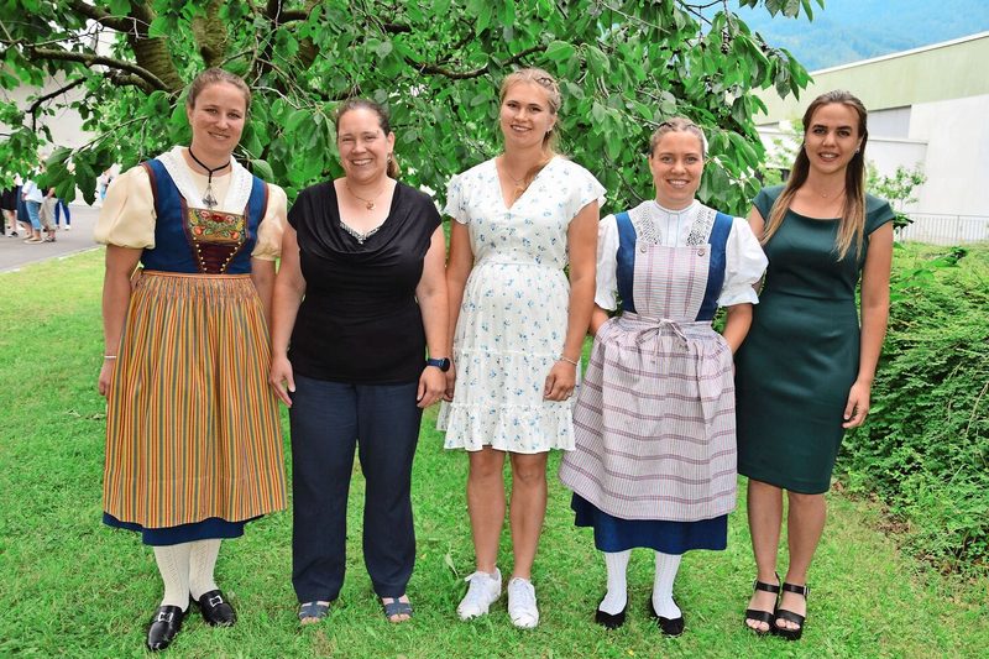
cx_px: 494
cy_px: 330
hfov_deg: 57.2
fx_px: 906
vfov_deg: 40.0
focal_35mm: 33
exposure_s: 1/125
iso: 100
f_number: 3.8
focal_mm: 22
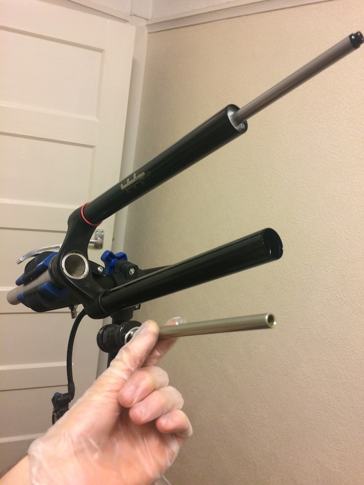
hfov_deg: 48.2
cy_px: 242
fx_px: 407
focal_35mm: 29
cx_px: 182
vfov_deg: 61.7
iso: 200
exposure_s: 1/33
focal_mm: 4.15
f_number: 2.2
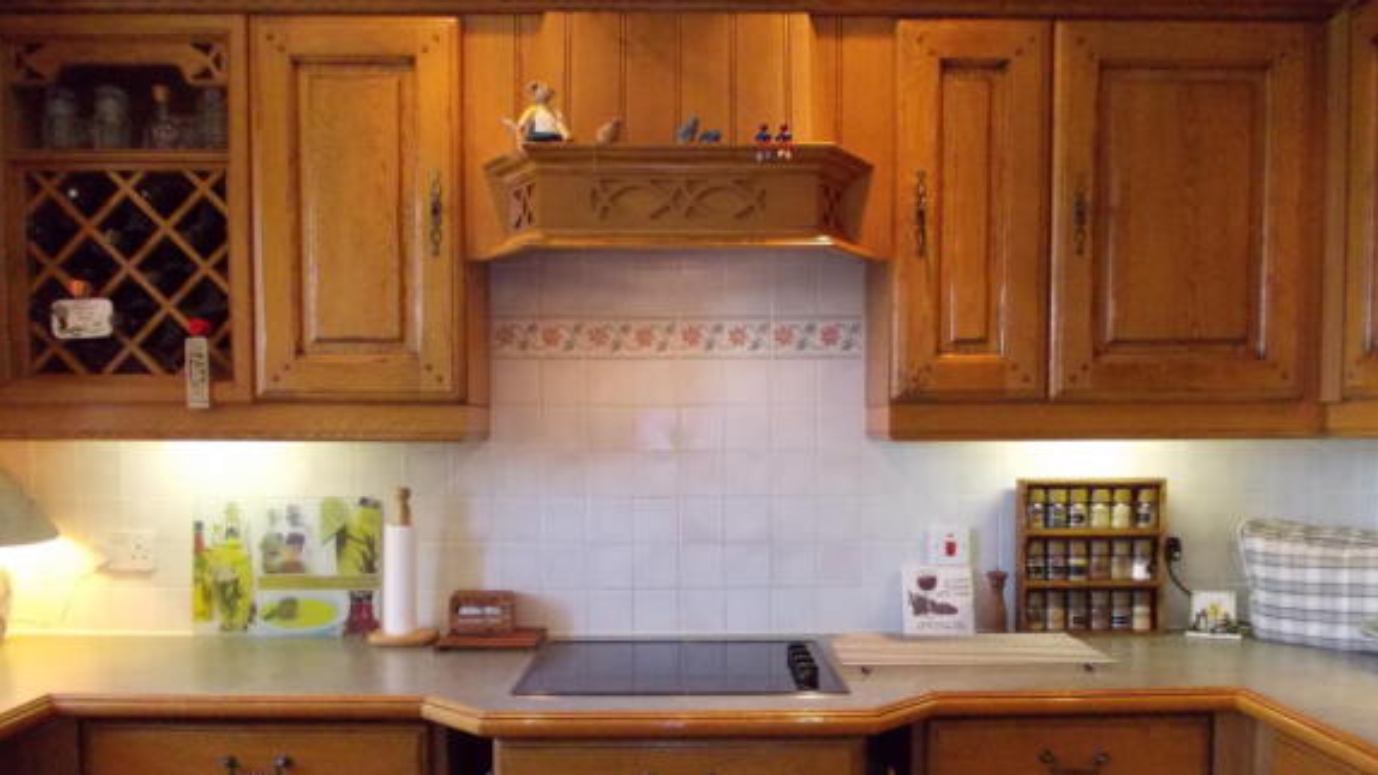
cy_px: 519
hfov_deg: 62.6
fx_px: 1133
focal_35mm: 31
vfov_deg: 37.4
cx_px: 697
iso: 400
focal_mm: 4
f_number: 2.7
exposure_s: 1/60
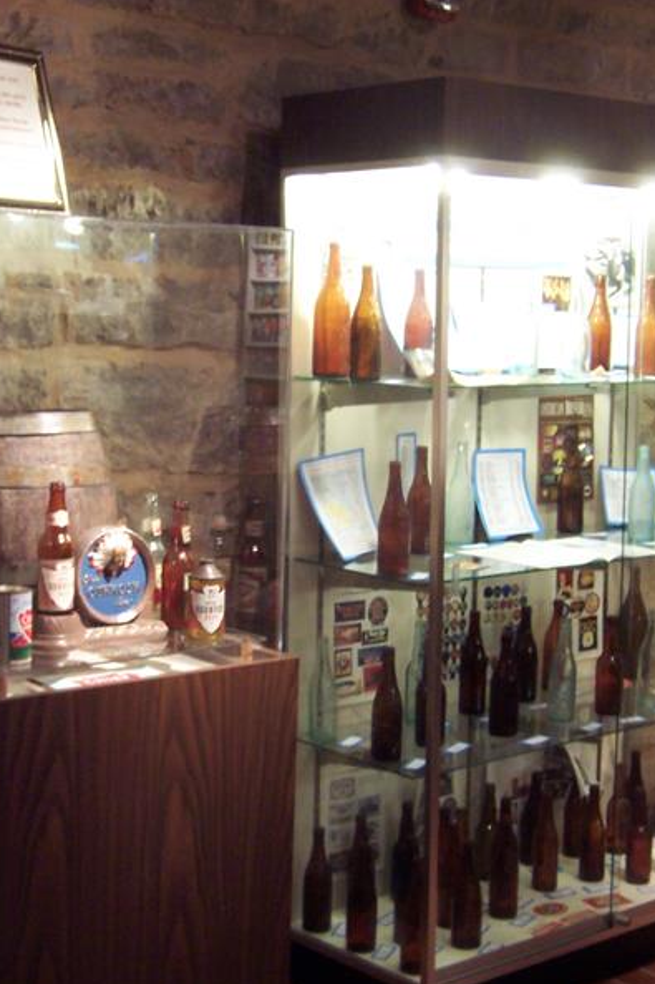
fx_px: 1993
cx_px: 318
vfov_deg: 27.7
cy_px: 494
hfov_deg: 18.7
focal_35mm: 73
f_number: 3.4
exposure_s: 1/8
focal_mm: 8
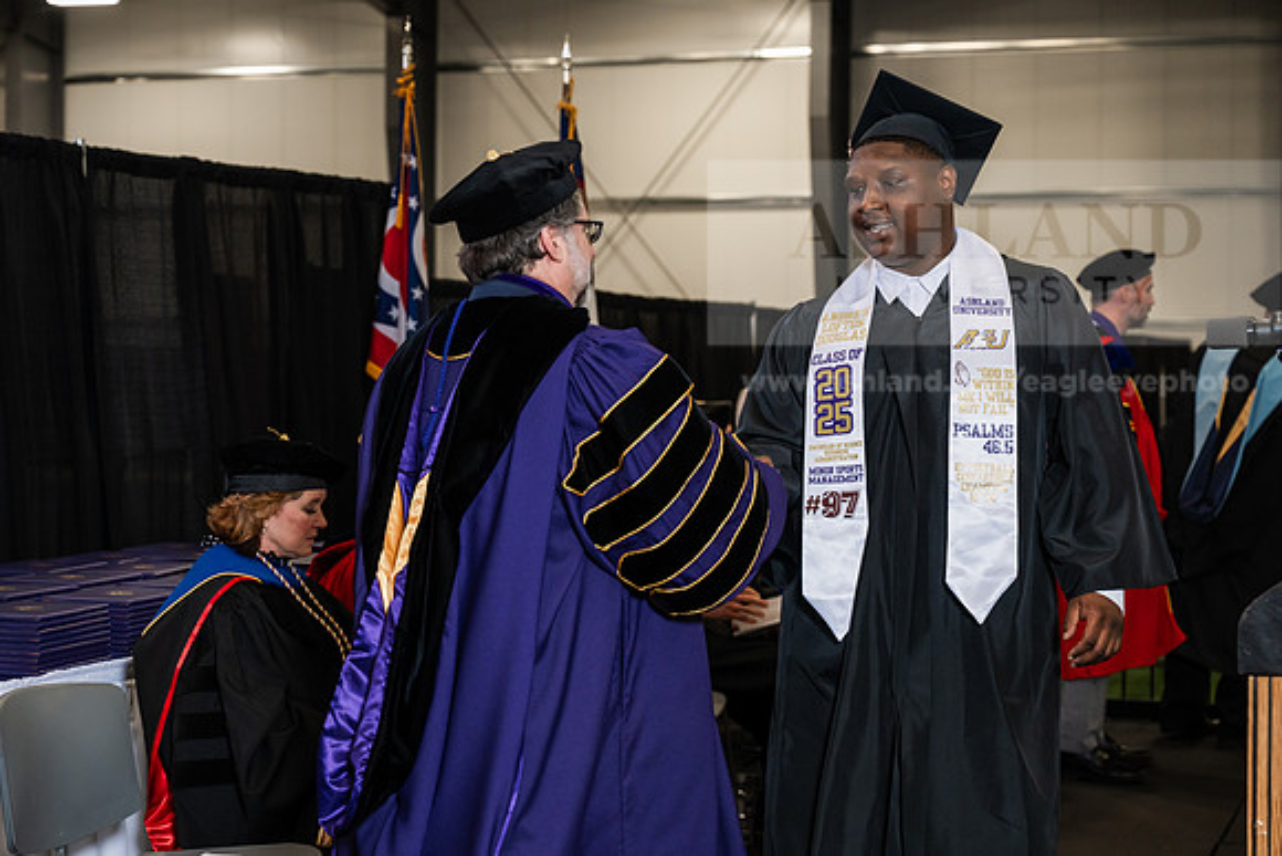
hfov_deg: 28.8
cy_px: 428
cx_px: 641
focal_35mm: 70
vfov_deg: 19.5
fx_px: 2493
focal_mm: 70
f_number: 4.5
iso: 1250
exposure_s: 1/200
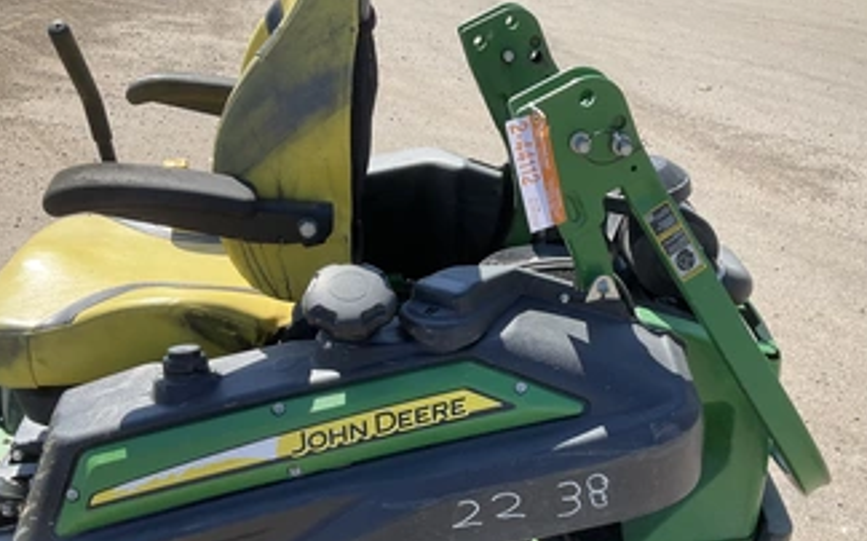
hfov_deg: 51.2
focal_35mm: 38
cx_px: 522
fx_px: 897
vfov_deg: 33.1
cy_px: 378
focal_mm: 3
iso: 25
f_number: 1.8
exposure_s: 1/855
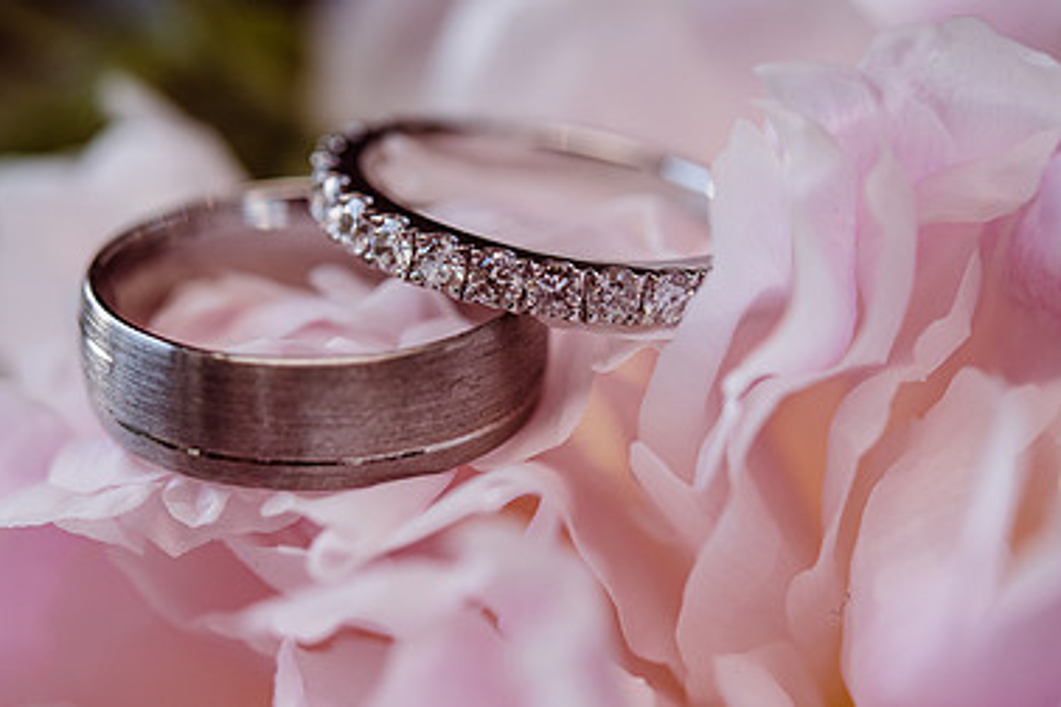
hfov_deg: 22.1
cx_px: 486
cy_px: 453
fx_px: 2711
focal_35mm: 92
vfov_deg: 14.8
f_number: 6.3
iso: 320
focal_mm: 60
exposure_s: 1/125
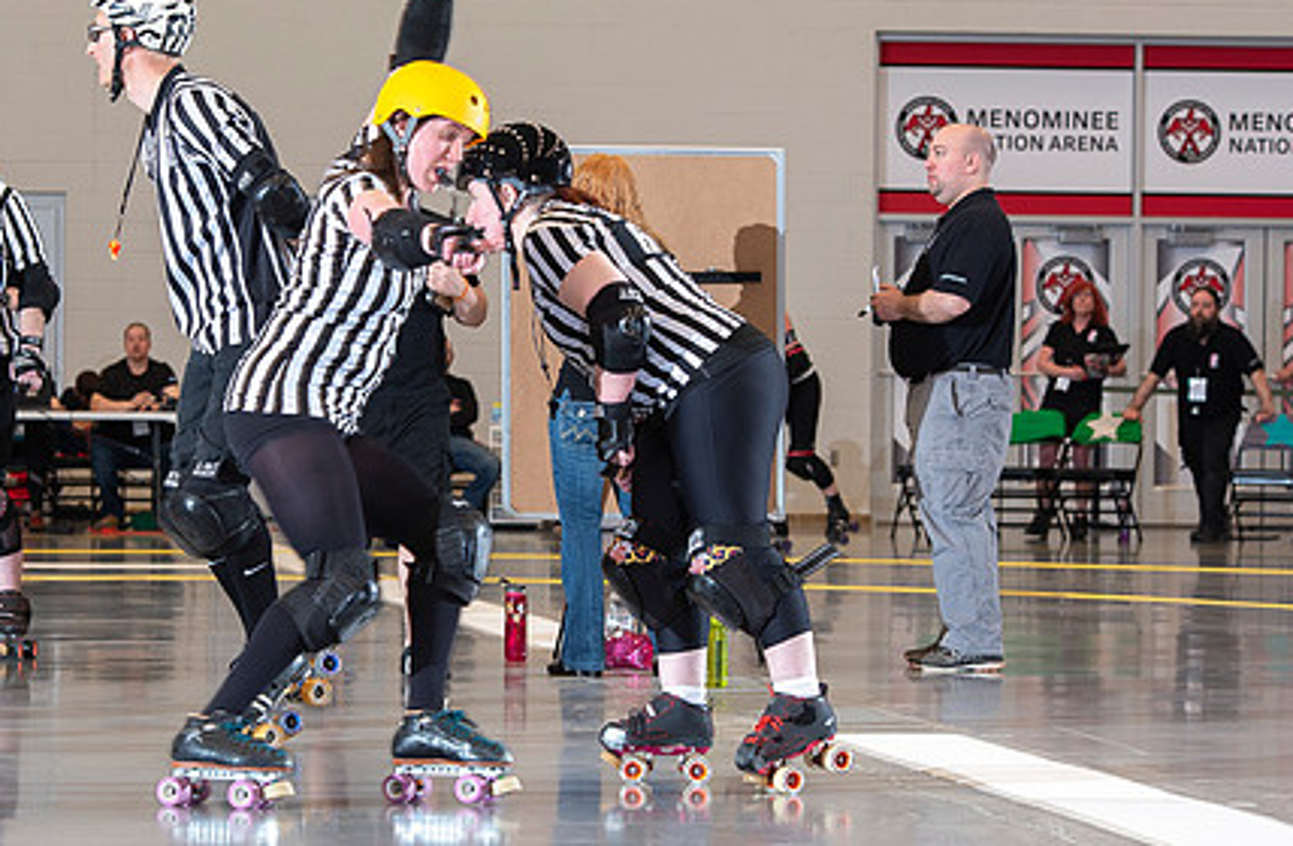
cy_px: 433
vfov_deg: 8.4
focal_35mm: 161
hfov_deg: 12.8
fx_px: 5749
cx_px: 387
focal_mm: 100
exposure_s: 1/160
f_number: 5.6
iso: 640
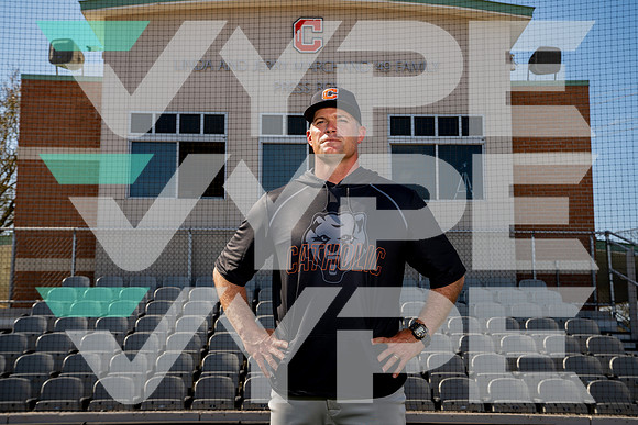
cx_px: 319
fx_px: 913
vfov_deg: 26.2
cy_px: 212
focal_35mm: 52
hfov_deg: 38.5
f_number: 9
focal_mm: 51
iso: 100
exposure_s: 1/250
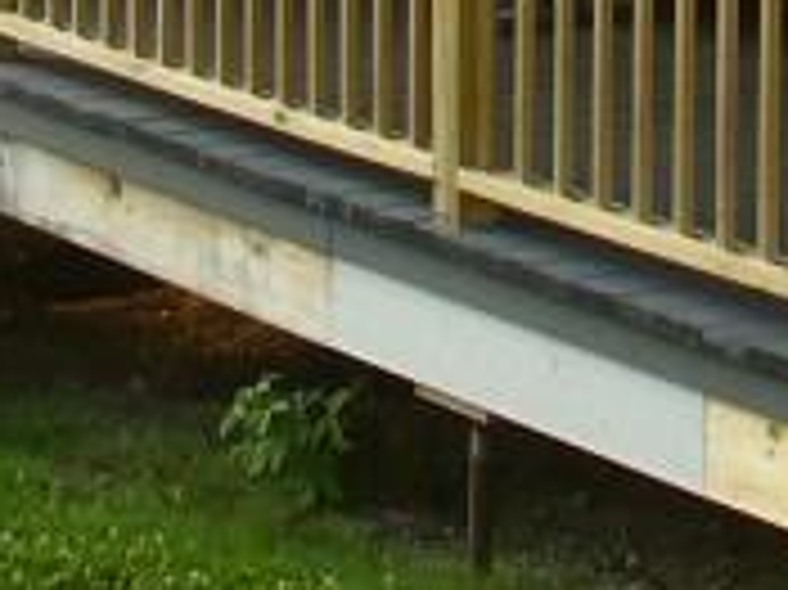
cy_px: -698
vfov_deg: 6.6
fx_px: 4936
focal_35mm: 217
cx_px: 1063
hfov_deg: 9.0
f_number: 2.8
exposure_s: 1/80
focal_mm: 6.1
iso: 80
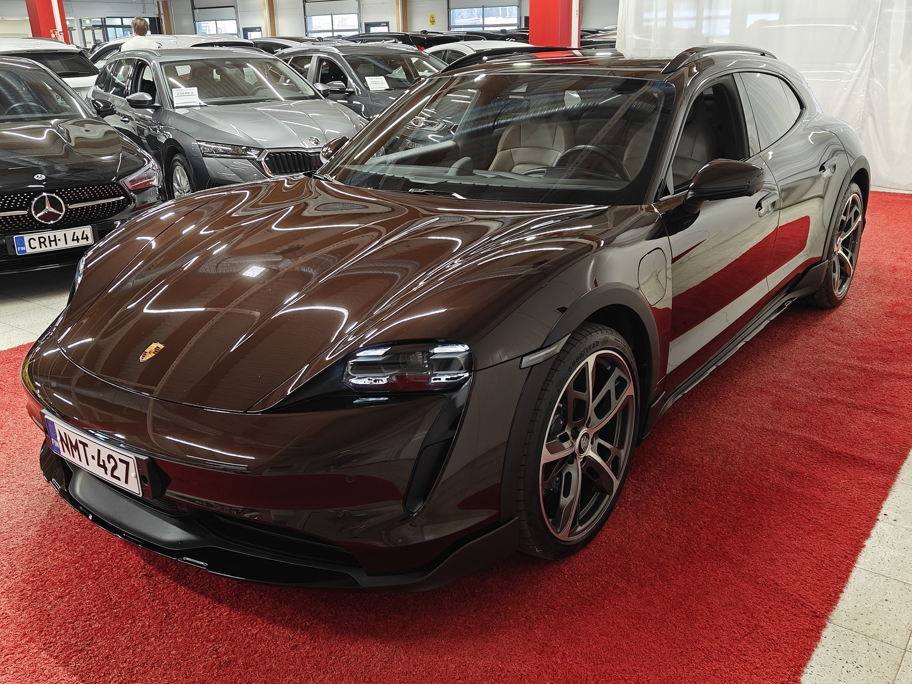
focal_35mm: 31
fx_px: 817
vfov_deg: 45.4
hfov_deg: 58.4
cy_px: 342
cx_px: 456
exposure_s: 1/50
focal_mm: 5.59
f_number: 1.8
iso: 80
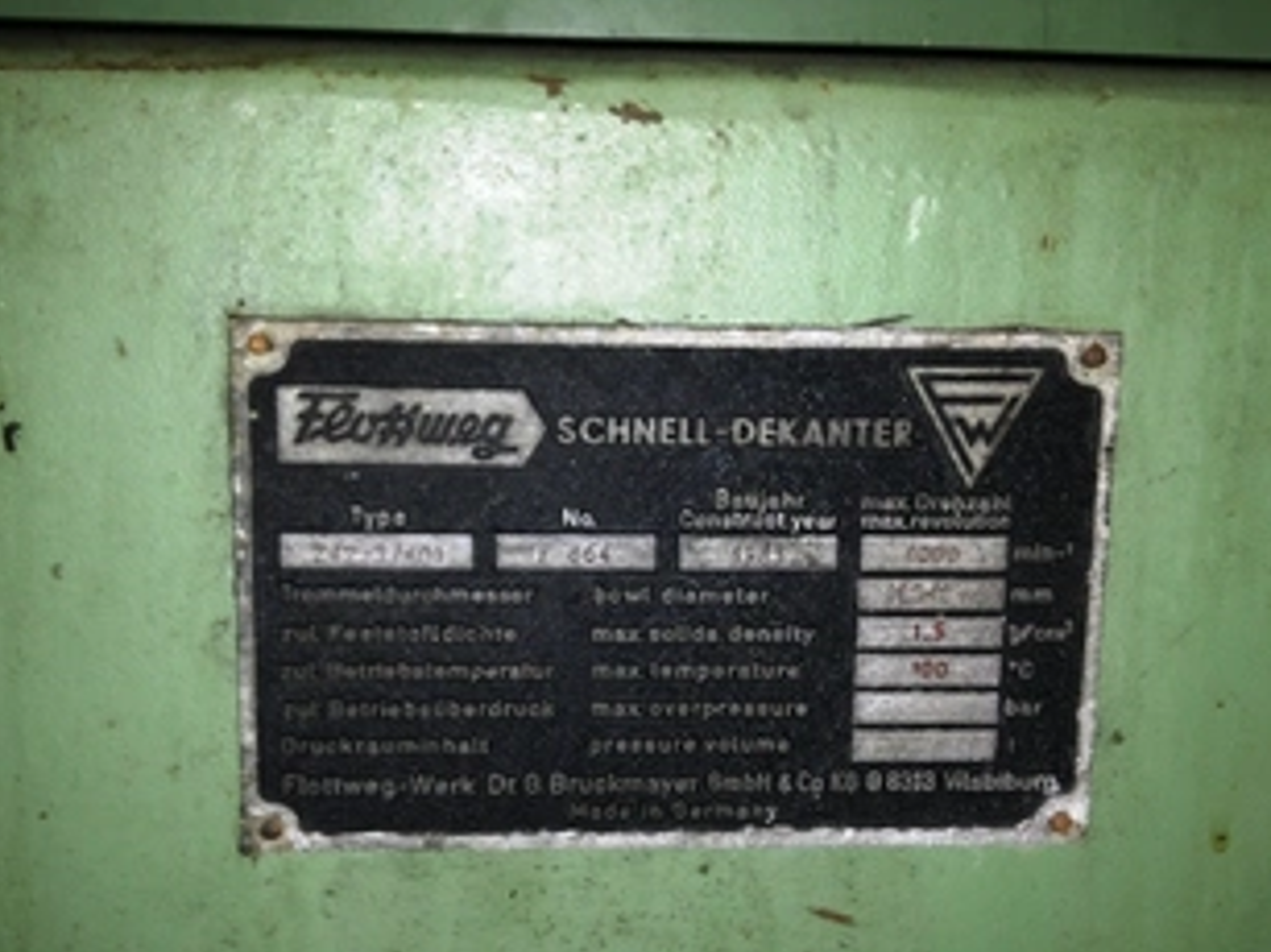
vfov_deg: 33.5
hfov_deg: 43.9
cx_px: 646
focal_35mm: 43
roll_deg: -2.5
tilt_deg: -12.3
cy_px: 551
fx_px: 1578
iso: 50
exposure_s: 1/16
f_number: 2.4
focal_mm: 4.12
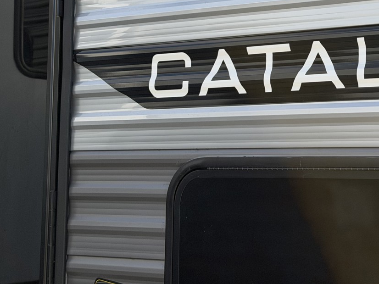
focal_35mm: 93
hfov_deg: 20.8
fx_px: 1018
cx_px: 315
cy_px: 15
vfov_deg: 15.6
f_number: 1.78
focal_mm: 6.76
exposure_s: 1/2088
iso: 64
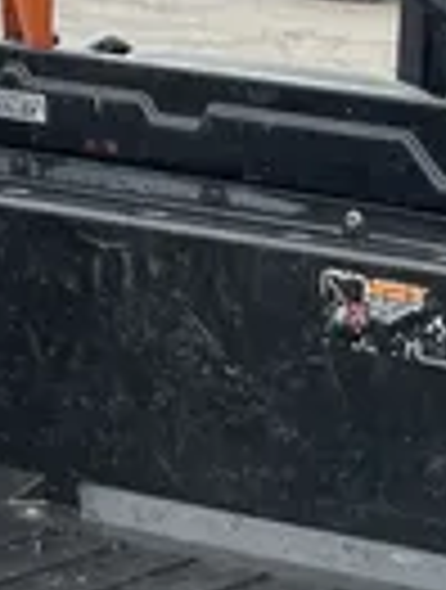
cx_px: 779
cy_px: 1052
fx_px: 2479
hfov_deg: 9.8
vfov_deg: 12.4
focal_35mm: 145
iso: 32
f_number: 1.6
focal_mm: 4.2
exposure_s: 1/319
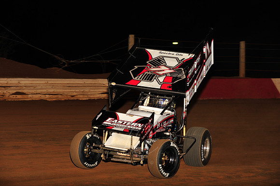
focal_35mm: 112
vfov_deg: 12.2
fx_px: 871
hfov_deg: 18.3
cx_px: 140
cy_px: 93
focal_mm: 112
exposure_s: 1/320
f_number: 6.3
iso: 800
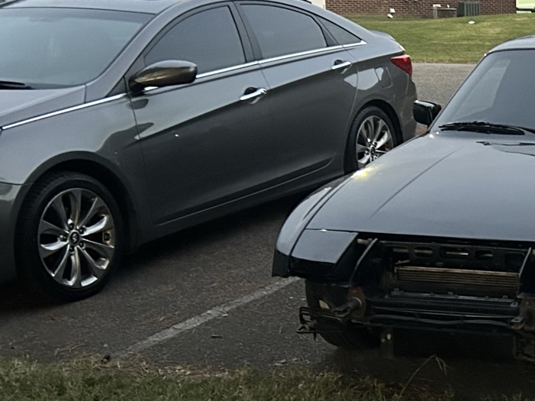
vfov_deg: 19.2
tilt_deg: -15.8
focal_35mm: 76
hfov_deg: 23.3
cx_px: 661
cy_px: 314
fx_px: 1174
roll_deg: -1.5
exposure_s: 1/30
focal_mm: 5.7
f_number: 1.5
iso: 640
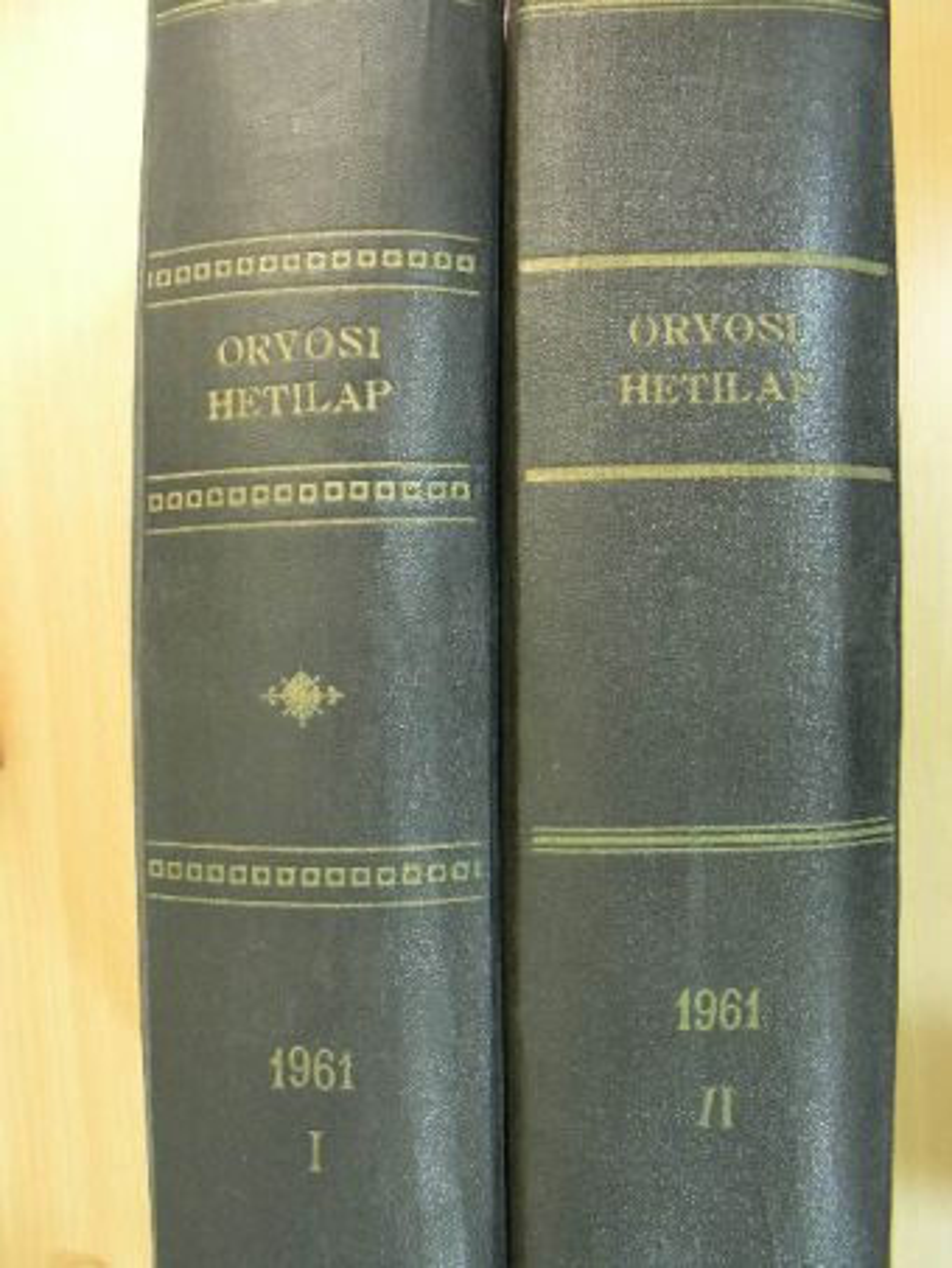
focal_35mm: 38
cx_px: 476
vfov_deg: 49.0
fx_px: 1393
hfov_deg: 37.7
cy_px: 634
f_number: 3.5
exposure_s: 1/3.9
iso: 152
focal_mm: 6.3
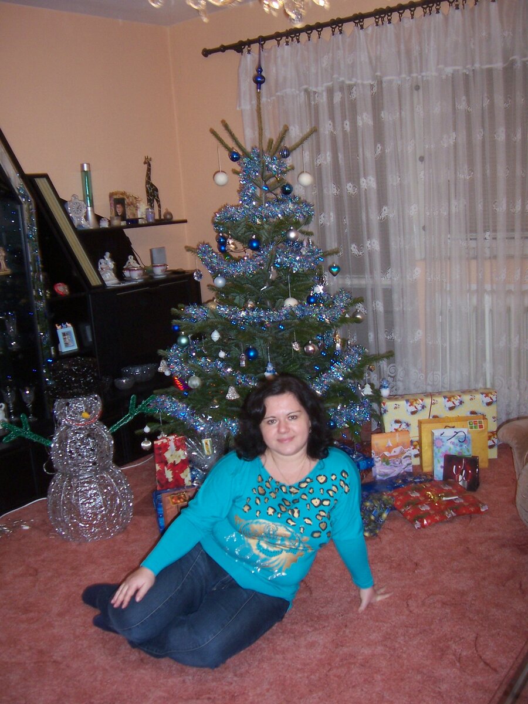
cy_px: 352
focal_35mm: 36
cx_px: 264
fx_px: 732
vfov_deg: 51.4
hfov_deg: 39.7
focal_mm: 6
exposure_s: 1/60
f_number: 3
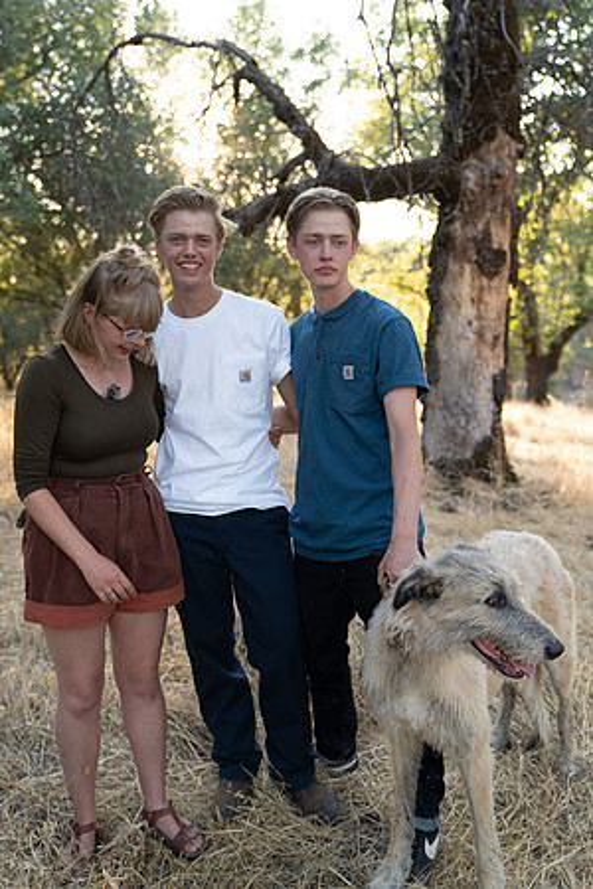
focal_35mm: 38
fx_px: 939
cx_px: 296
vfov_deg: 50.7
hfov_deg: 35.1
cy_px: 444
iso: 250
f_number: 2.8
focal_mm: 38
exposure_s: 1/160
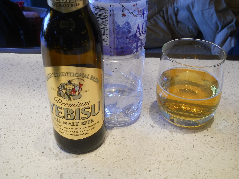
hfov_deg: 45.8
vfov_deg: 35.1
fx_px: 283
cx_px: 120
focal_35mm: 41
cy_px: 90
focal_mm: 6.72
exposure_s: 1/40
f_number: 3.1
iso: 80
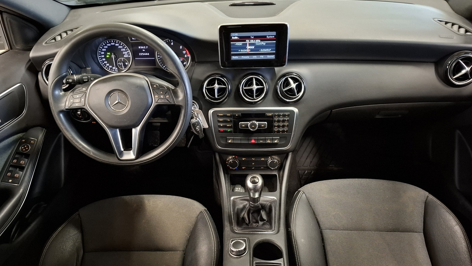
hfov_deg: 71.9
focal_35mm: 26
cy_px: 134
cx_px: 231
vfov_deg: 44.4
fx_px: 325
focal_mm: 5.54
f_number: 1.8
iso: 640
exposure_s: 1/24
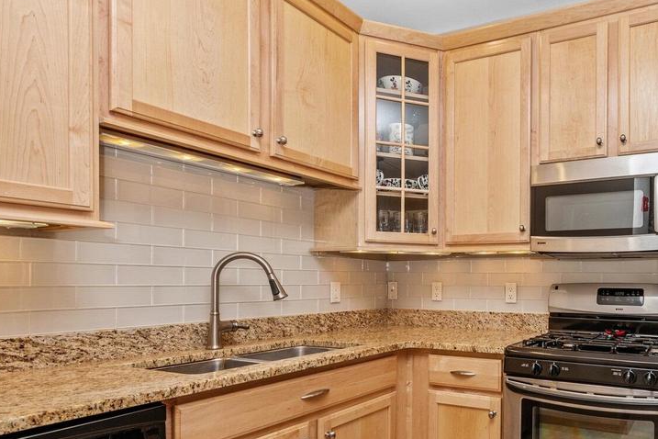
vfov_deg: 50.5
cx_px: 516
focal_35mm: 25
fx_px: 457
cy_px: 289
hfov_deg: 65.8
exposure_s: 1/15
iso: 200
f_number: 8
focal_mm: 14
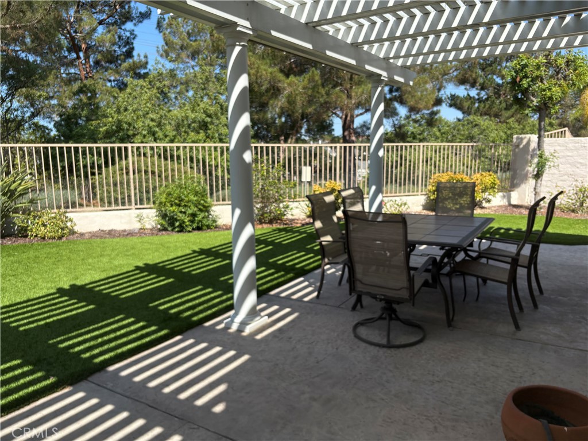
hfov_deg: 67.3
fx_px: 442
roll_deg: +1.3
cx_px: 294
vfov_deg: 53.1
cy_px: 220
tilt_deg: -8.9
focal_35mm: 26
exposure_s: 1/2747
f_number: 1.6
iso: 50
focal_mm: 5.96
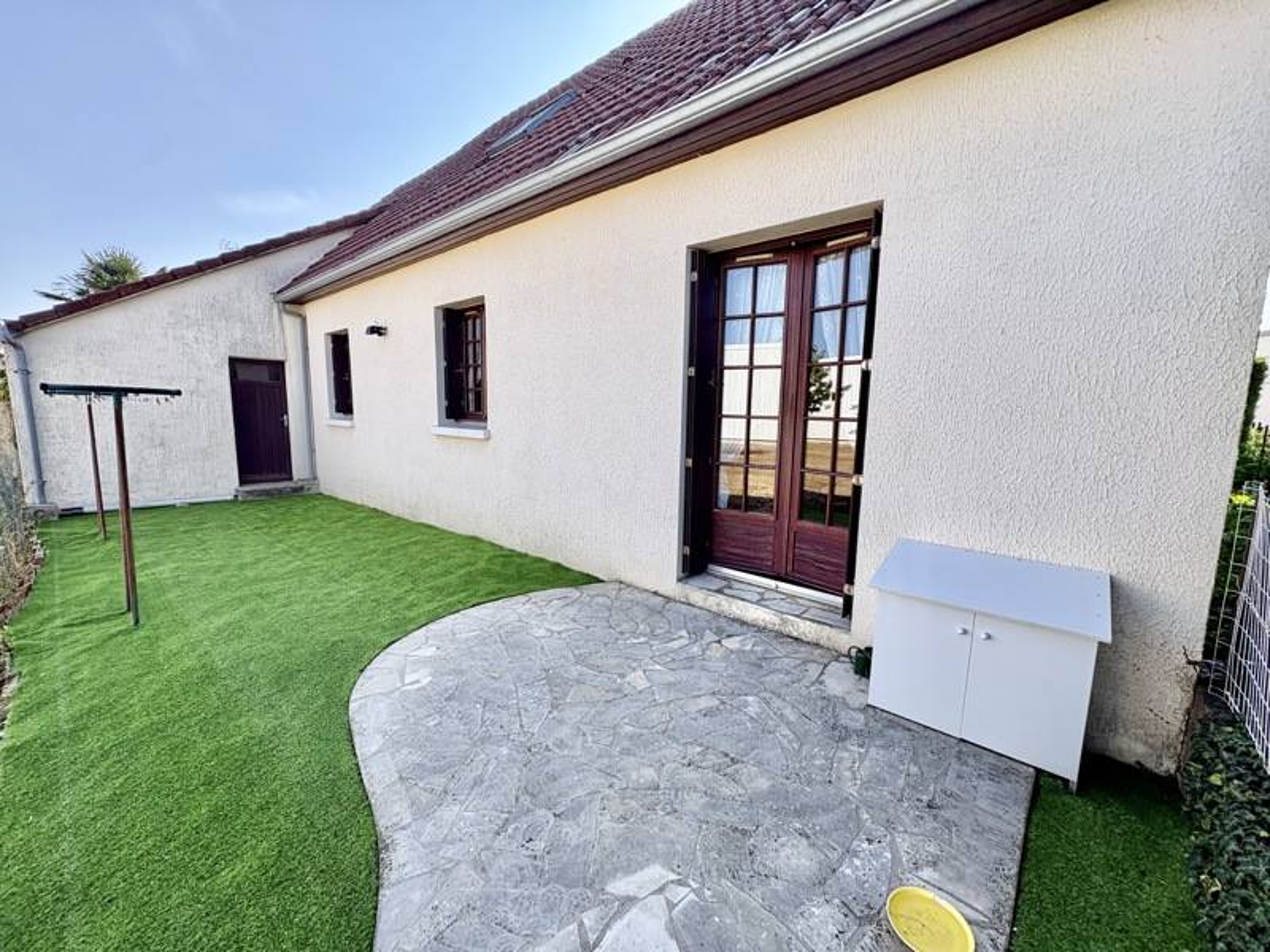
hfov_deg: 102.1
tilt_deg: -7.3
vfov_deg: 85.7
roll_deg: -1.0
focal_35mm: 14
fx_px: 514
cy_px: 476
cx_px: 635
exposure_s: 1/675
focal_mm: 2.22
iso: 40
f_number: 2.2
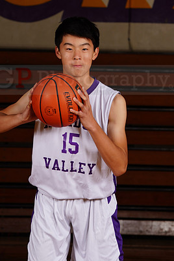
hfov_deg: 5.6
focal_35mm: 244
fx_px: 1769
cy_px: 74
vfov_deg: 8.4
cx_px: 84
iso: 200
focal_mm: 169
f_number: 9
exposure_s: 1/200
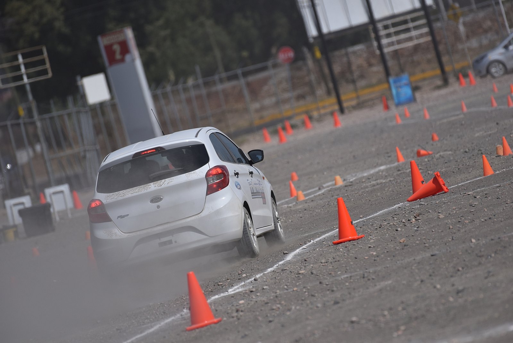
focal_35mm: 500
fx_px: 7127
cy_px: 172
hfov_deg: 4.1
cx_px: 256
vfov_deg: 2.8
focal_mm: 500
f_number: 6.3
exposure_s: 1/3200
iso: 250
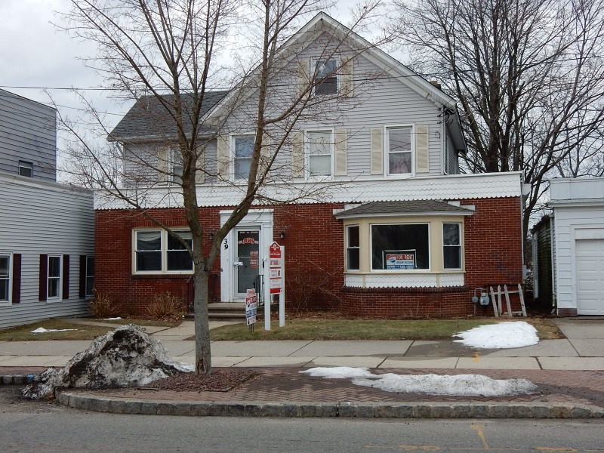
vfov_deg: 33.6
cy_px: 226
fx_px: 750
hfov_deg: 43.9
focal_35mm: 43
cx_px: 302
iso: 125
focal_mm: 7.6
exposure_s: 1/400
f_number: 4.2
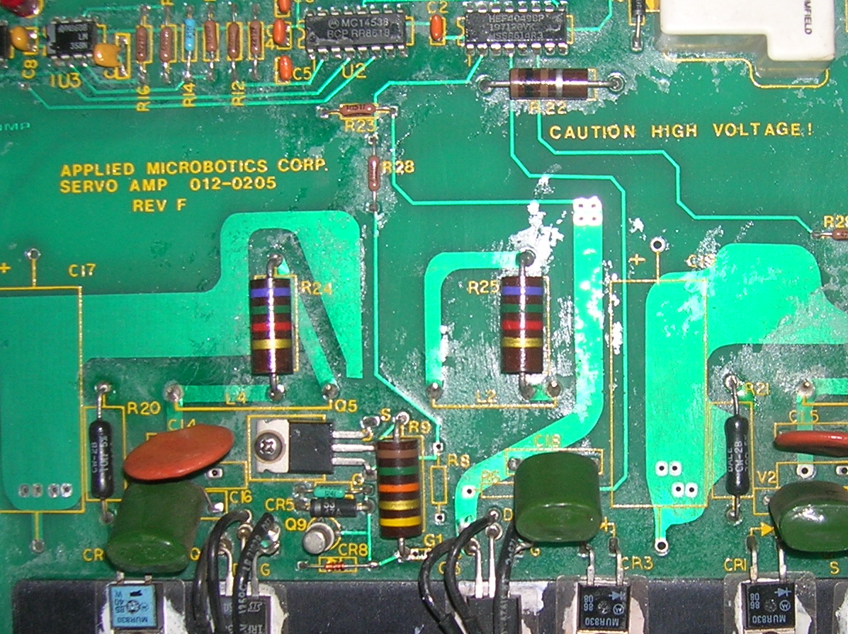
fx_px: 1591
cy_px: 382
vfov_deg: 22.5
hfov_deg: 29.7
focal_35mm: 65
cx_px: 551
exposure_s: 1/60.1
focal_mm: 5.7
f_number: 2.9
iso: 50
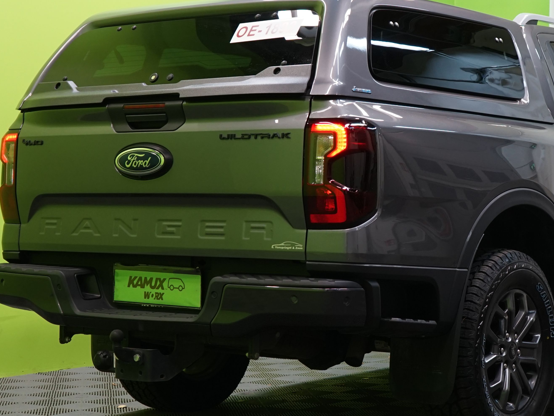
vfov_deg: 17.8
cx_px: 388
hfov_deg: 23.4
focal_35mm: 83
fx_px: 1328
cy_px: 190
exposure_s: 1/50
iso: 640
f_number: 5.6
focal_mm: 38
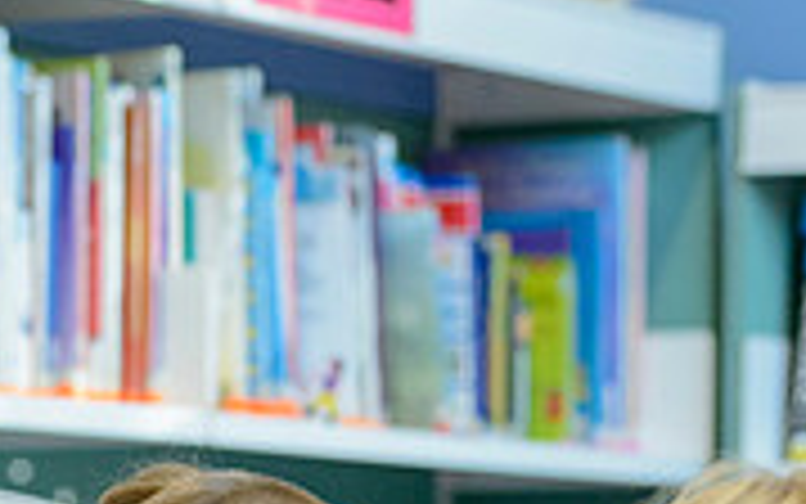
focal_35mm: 231
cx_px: -189
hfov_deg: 9.0
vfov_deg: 5.6
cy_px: 826
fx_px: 5076
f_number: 4
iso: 3200
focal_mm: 70
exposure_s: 1/350
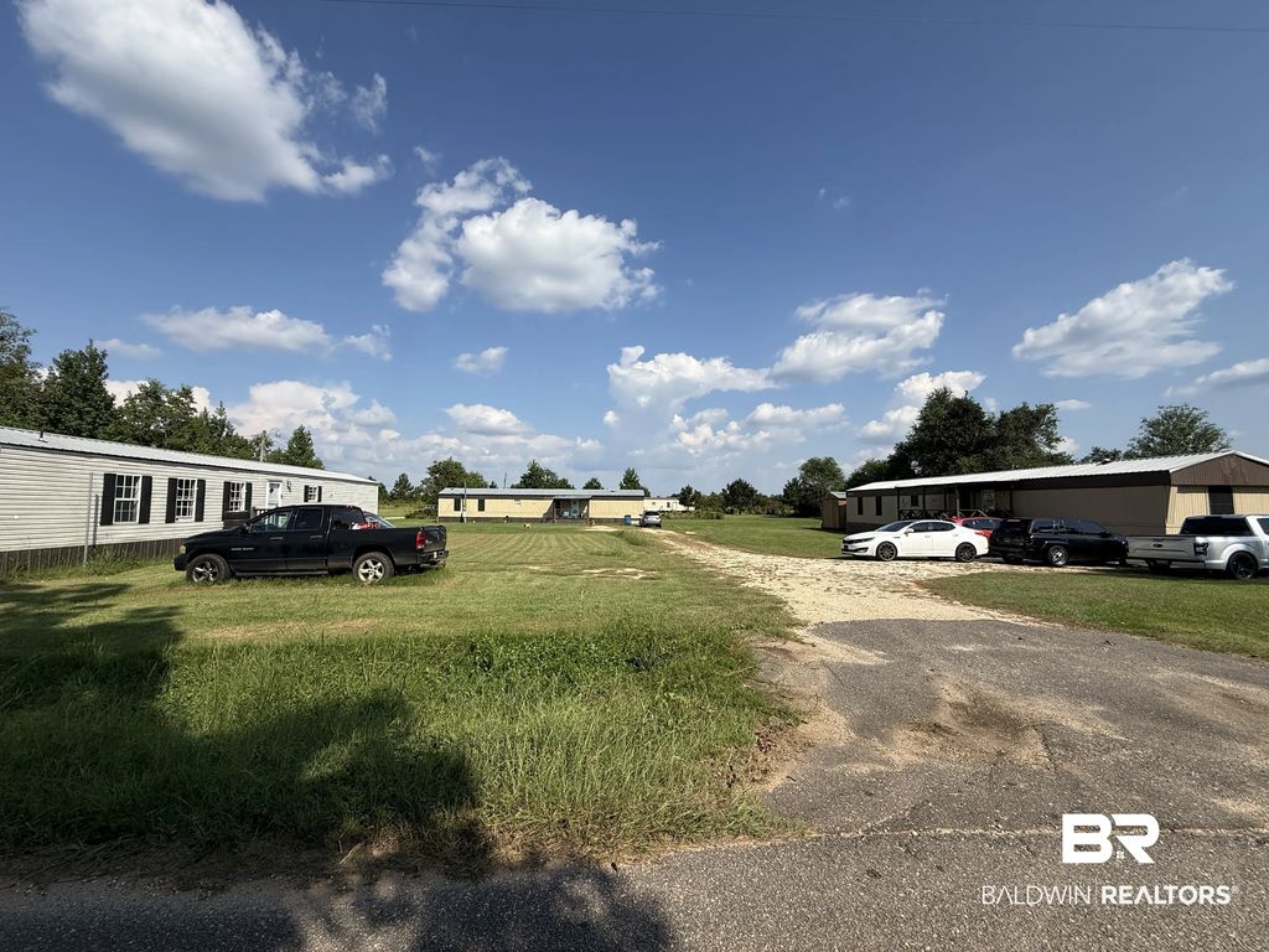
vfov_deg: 85.7
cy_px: 476
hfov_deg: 102.1
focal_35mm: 14
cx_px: 634
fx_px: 513
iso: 50
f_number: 2.2
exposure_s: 1/3289
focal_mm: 2.22
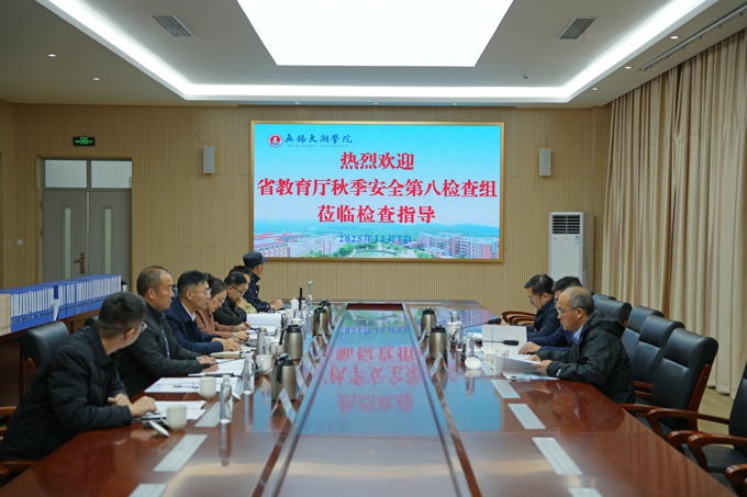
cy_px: 248
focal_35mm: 46
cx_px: 374
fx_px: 960
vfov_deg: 29.0
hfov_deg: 42.5
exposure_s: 1/100
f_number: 3.2
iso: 100
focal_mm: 46.3
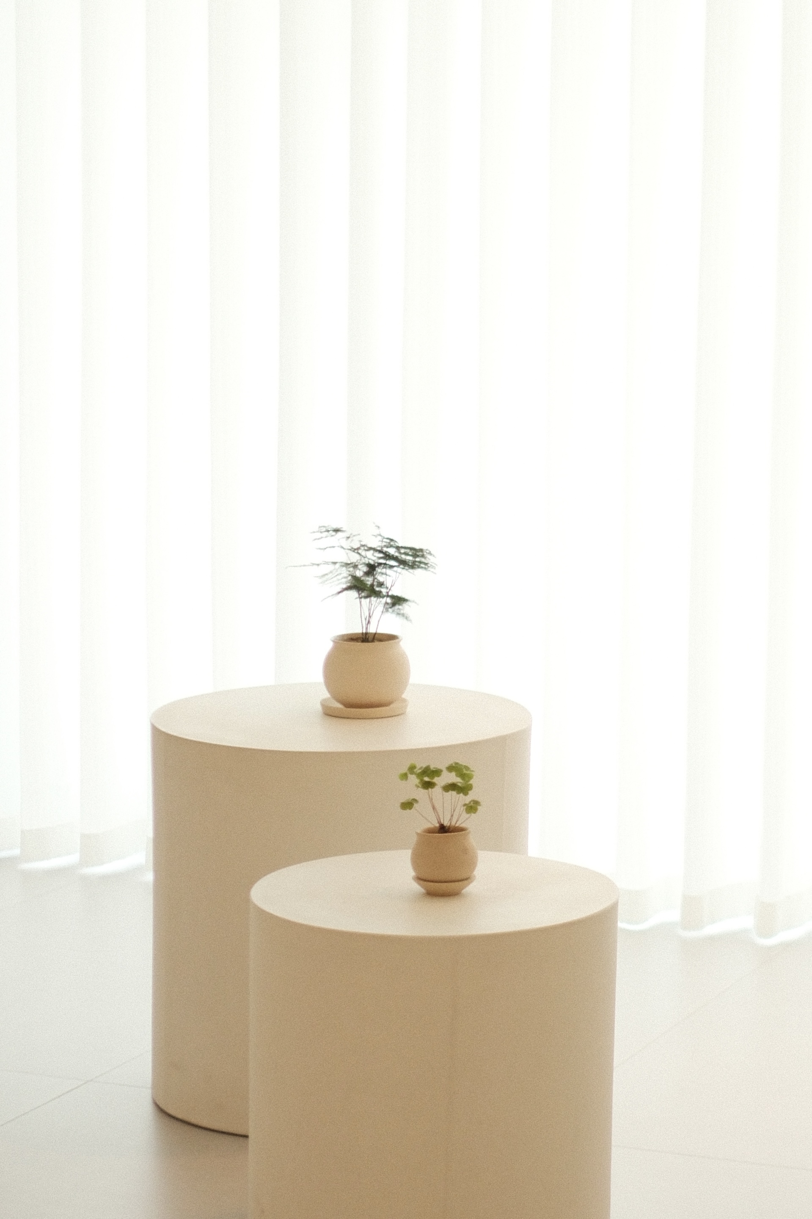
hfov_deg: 37.8
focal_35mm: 35
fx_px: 1184
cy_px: 610
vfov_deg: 54.4
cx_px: 406
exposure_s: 1/250
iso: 640
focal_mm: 23
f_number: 2
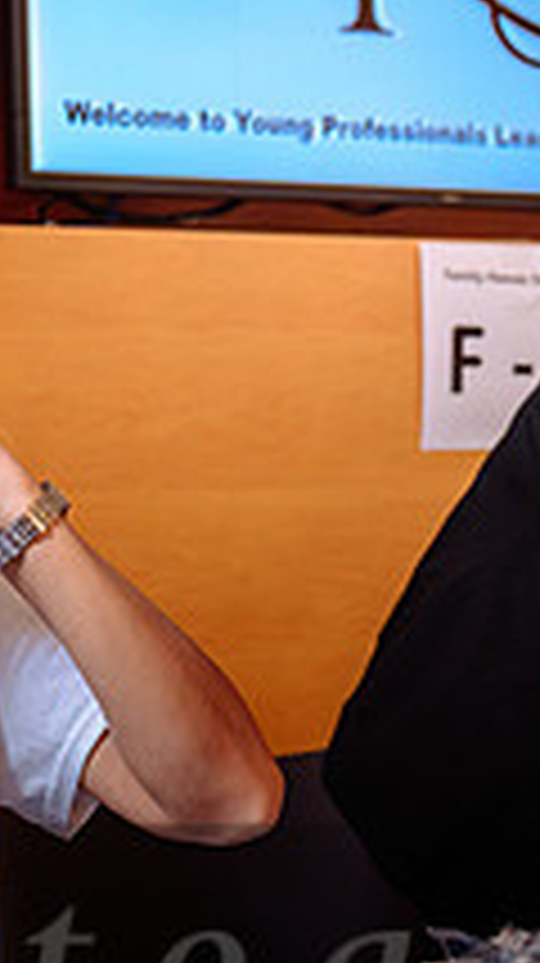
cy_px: 355
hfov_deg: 10.5
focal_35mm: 115
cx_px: 123
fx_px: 2934
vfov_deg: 18.6
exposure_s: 1/100
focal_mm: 35
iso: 1000
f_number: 3.5
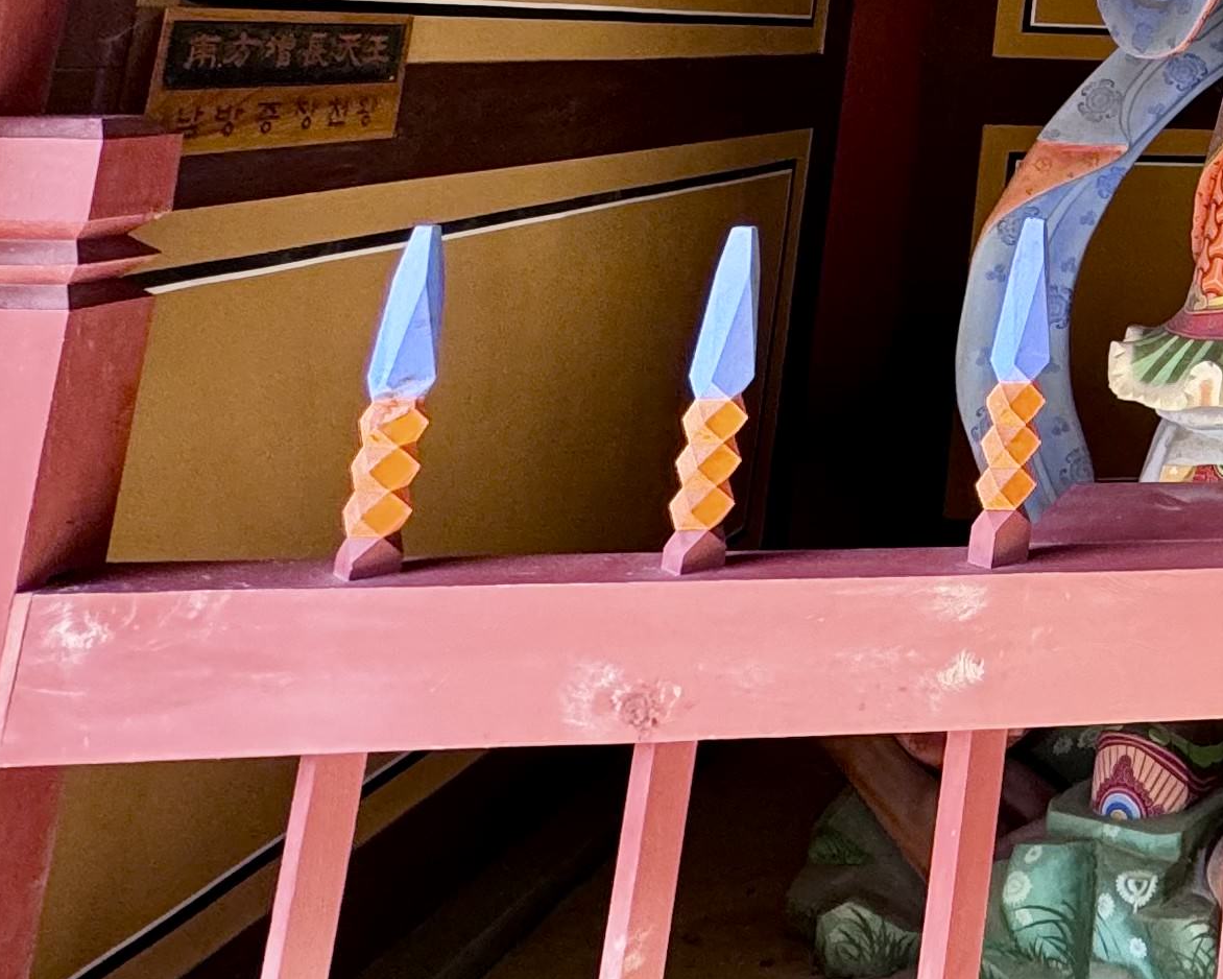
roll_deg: -1.8
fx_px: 1701
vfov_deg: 27.7
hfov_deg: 28.0
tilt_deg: +9.5
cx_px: 1794
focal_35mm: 47
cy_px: -230
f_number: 2.2
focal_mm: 2.22
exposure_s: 1/99
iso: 160
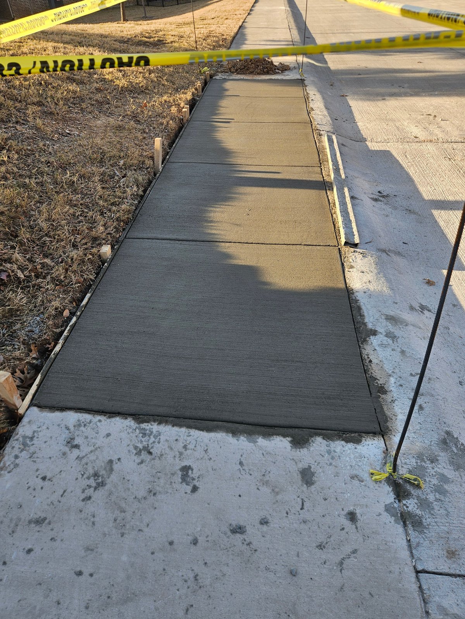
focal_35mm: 23
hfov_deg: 58.9
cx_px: 232
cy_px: 310
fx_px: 412
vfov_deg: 73.9
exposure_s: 1/346
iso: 25
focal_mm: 5.4
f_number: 1.8
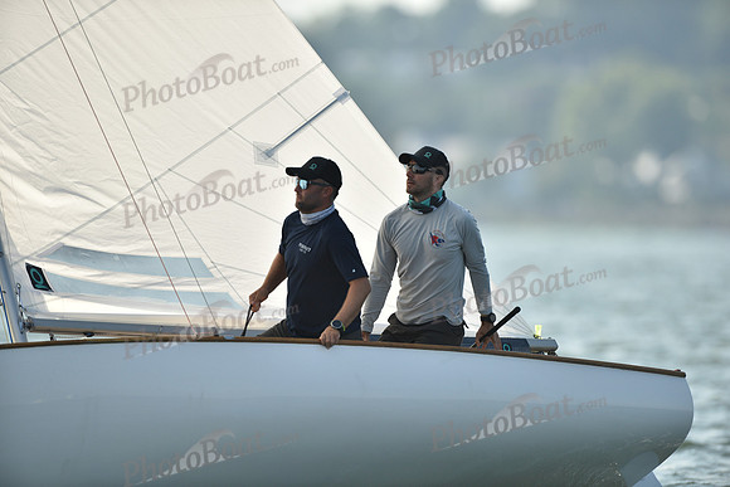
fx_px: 12169
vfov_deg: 2.3
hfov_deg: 3.4
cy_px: 244
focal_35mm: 600
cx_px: 365
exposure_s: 1/2000
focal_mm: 600
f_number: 4
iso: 250
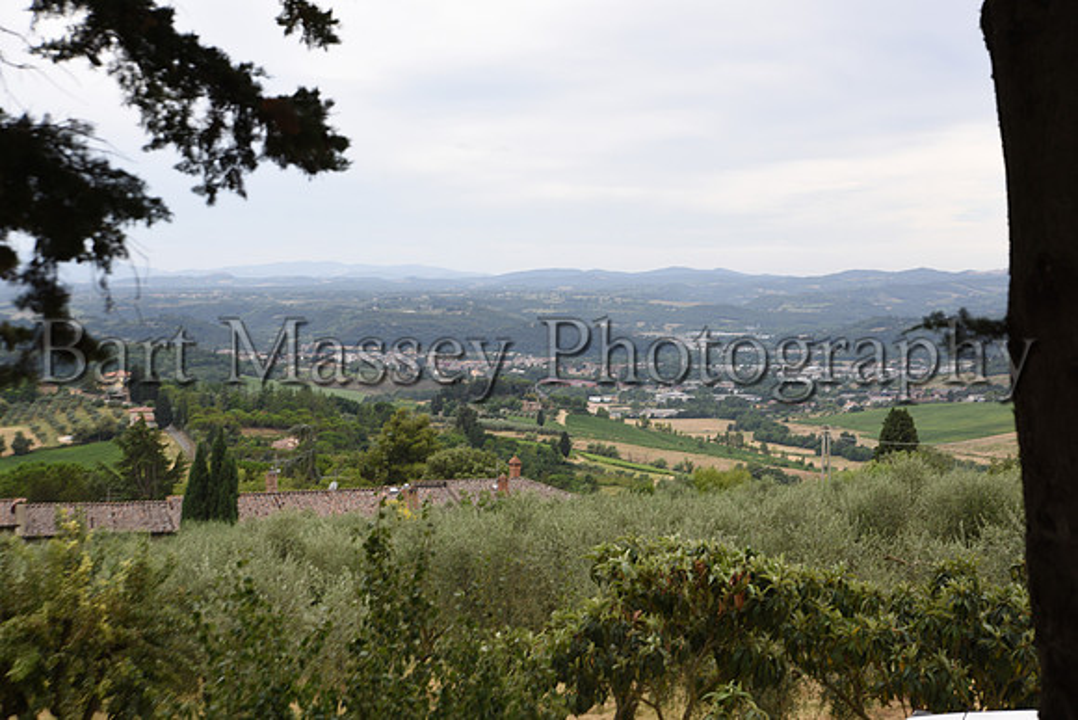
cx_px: 539
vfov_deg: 20.9
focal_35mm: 65
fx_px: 1947
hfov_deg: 31.0
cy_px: 360
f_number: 7.1
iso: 64
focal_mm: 65
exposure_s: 1/125
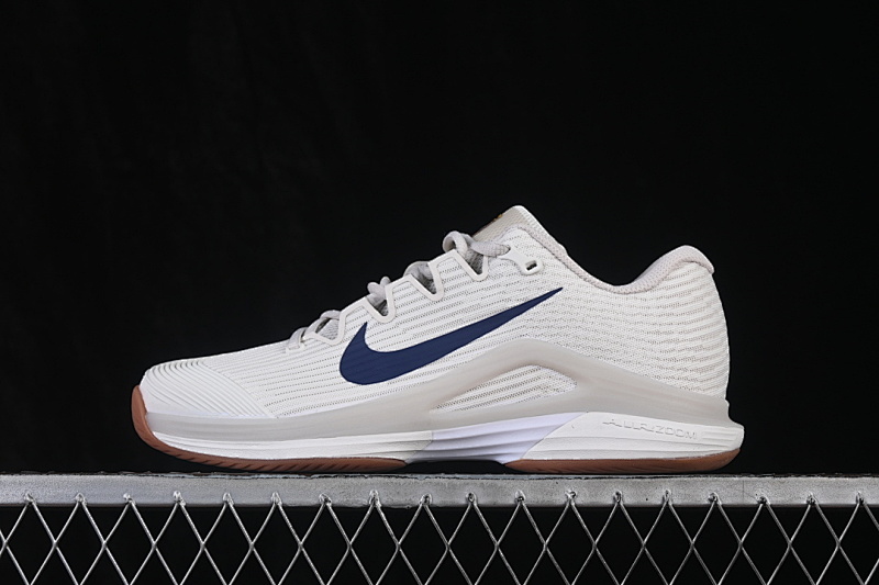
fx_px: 1831
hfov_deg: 27.0
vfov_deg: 18.2
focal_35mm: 75
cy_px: 292
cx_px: 440
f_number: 8
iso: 160
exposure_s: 1/80
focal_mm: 50
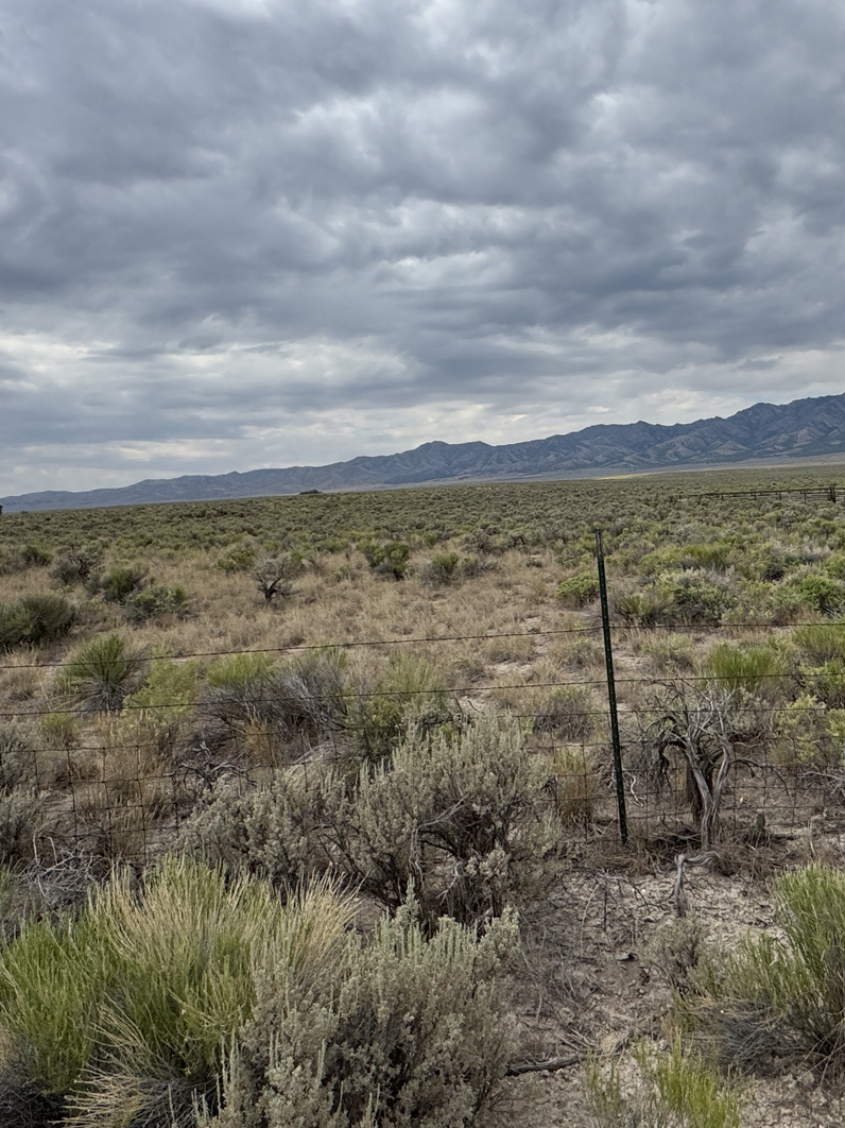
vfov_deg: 64.0
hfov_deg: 50.5
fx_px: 879
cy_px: 398
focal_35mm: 27
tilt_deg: +6.8
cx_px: 555
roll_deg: +3.2
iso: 50
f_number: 2.2
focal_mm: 2.22
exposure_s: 1/2874
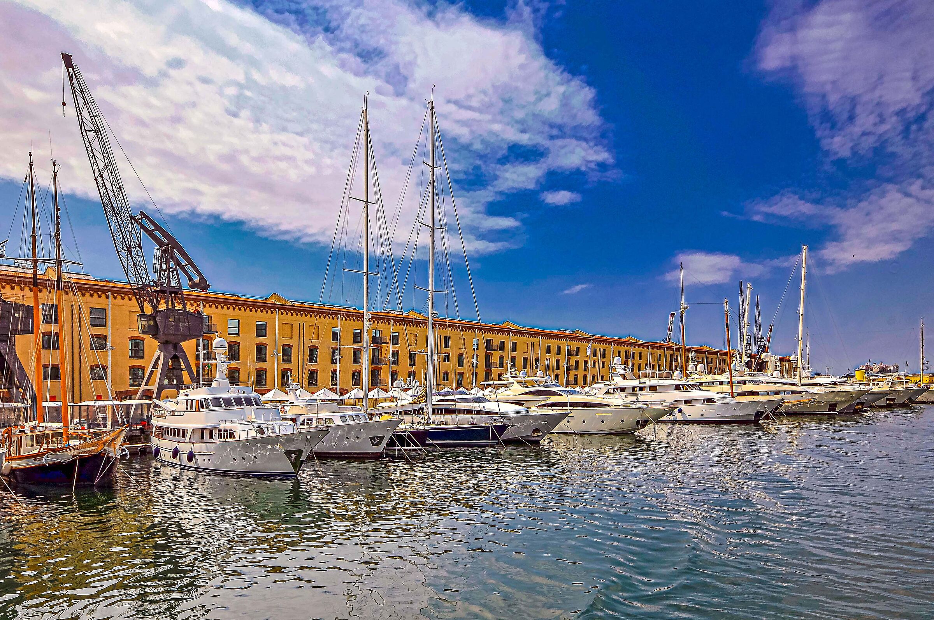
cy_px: 310
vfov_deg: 59.4
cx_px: 467
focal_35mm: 21
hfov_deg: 81.3
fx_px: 544
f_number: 14
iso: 250
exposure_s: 1/100
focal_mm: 14
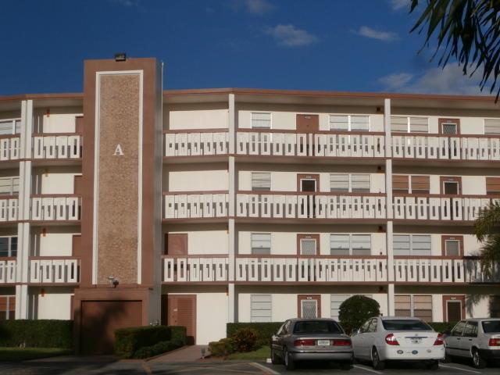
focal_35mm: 68
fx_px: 982
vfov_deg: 21.6
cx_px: 250
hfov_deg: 28.6
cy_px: 188
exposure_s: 1/1600
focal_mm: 12.1
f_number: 4.7
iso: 100
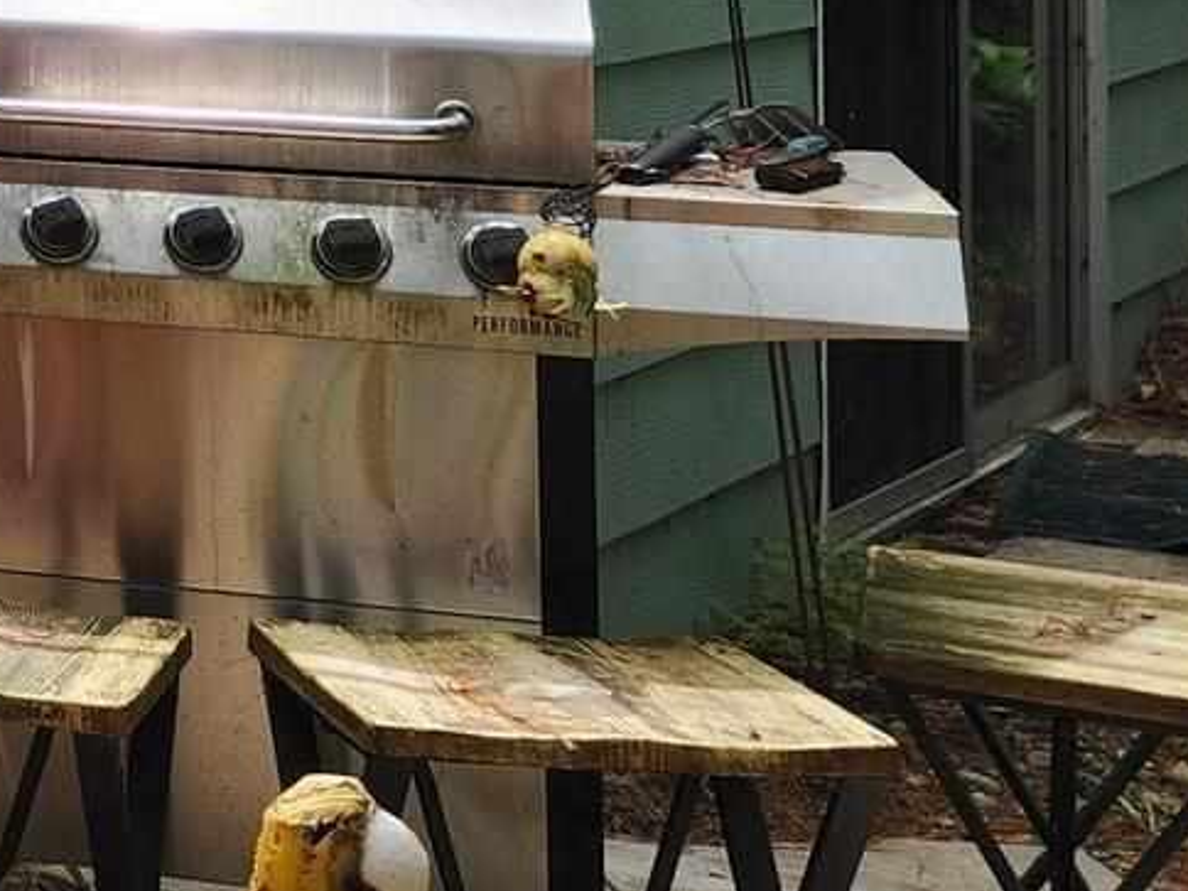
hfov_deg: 14.8
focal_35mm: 108
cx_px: -1215
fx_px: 3706
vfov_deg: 12.9
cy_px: -474
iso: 20
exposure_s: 1/479
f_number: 1.8
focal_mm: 5.4
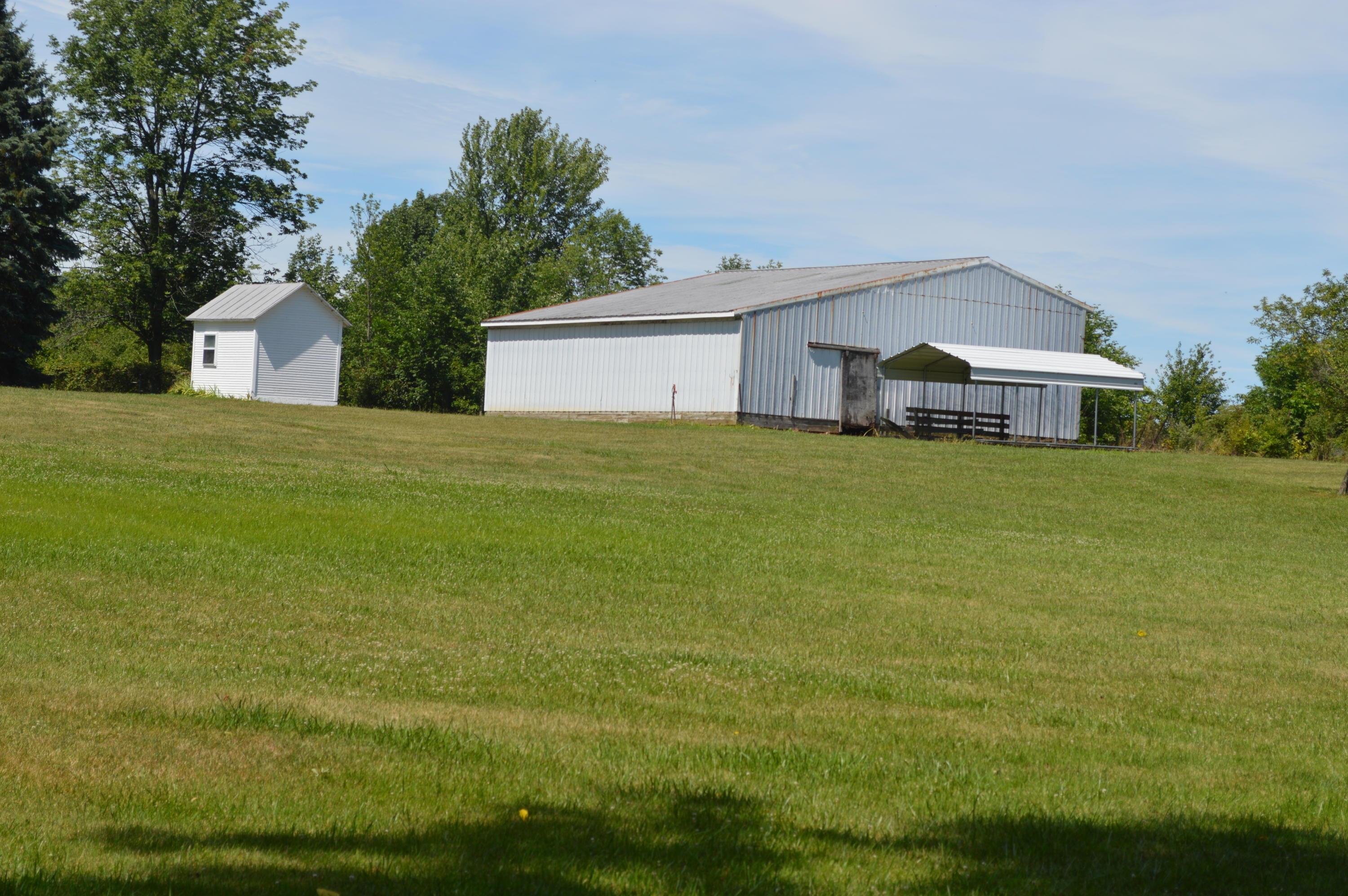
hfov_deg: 24.6
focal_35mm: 82
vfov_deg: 16.5
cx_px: 674
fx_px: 3086
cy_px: 448
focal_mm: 55
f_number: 9
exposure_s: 1/320
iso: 100
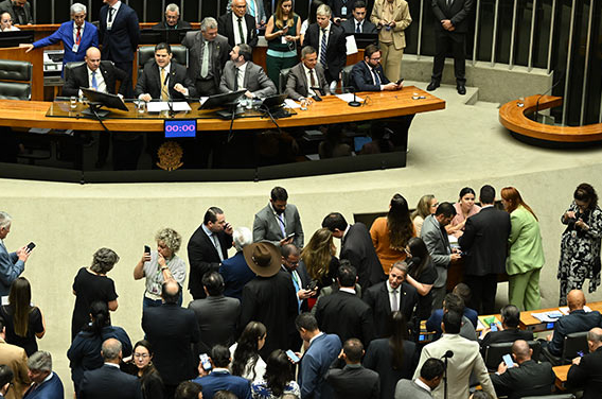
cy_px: 108
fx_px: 1769
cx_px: 175
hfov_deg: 19.2
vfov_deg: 12.8
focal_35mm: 106
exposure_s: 1/125
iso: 1600
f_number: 3.5
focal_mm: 70
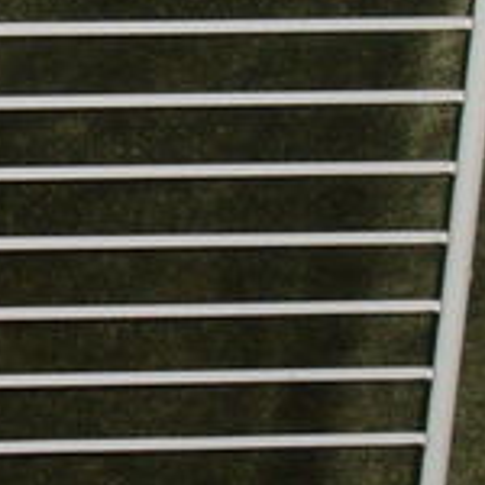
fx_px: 2235
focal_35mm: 141
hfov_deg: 11.9
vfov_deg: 12.4
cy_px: 259
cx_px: -194
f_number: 3
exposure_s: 1/30
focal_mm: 4.2
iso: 125
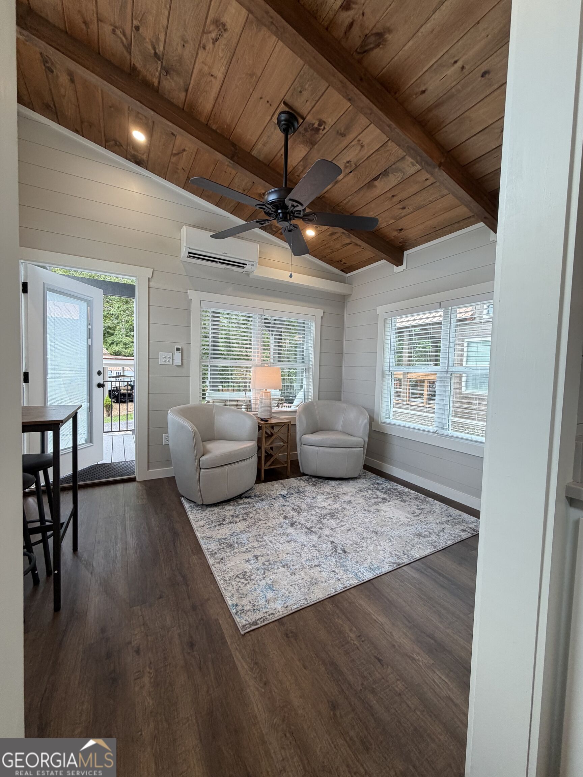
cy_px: 388
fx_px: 314
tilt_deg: -2.9
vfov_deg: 102.1
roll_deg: -1.5
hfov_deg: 85.7
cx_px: 292
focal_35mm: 14
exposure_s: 1/120
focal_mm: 2.22
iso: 125
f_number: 2.2
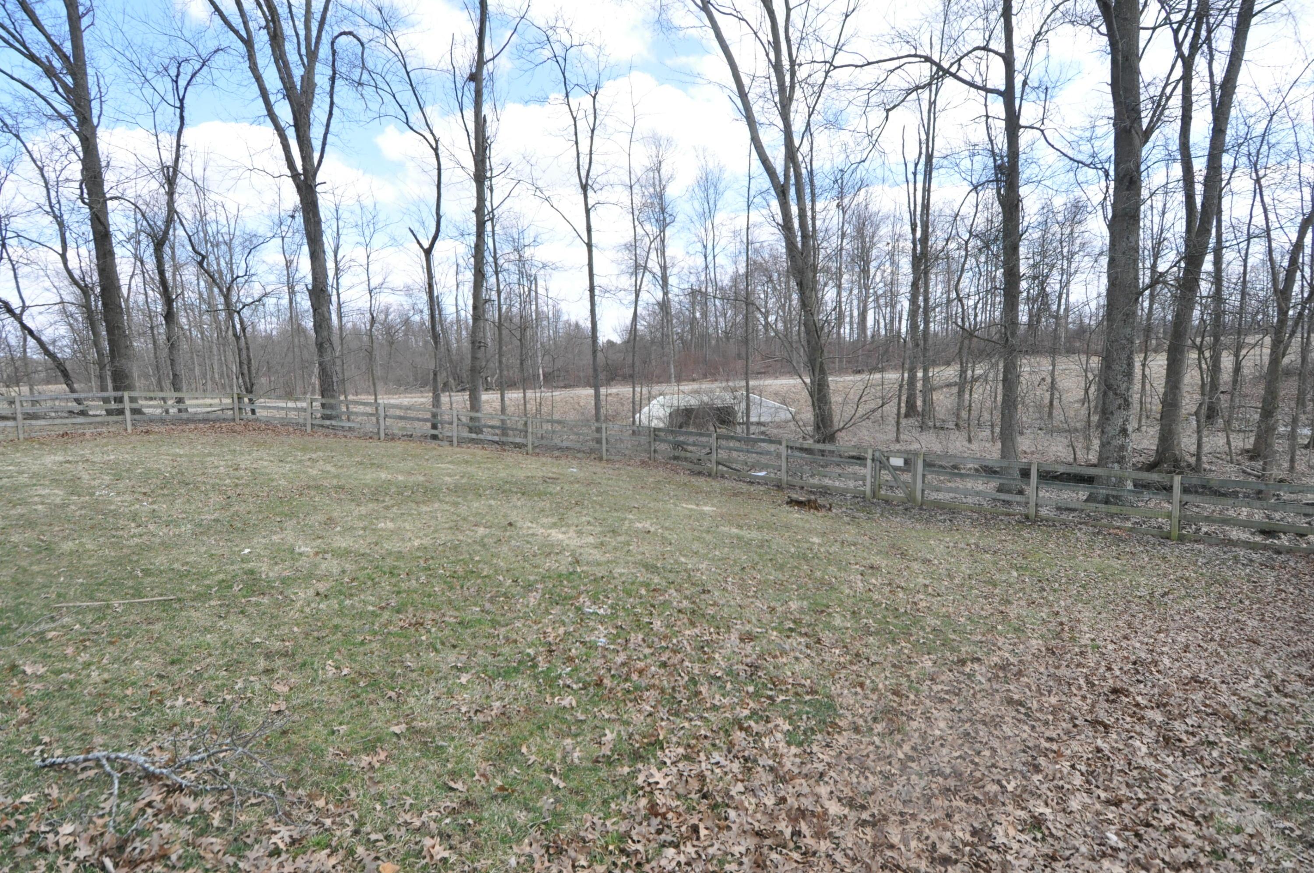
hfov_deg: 90.1
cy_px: 436
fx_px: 656
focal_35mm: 18
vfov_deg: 67.2
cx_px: 657
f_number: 7.1
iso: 1000
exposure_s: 1/1250
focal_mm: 12
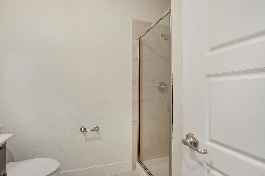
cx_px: 132
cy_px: 88
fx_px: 110
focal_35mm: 15
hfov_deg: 100.4
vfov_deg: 77.3
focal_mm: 10
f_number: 5.6
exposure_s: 1/3
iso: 100
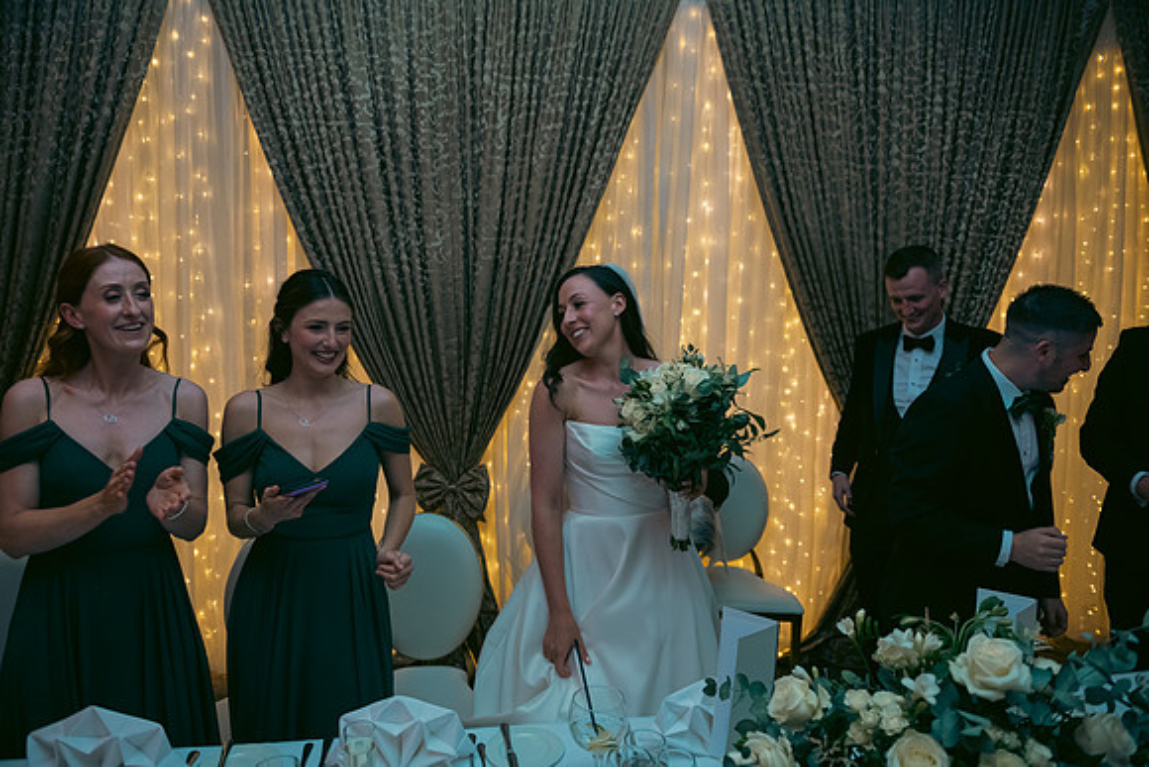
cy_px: 384
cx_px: 574
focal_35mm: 24
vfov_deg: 53.2
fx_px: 766
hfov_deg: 73.7
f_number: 3.5
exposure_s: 1/160
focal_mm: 24
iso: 800
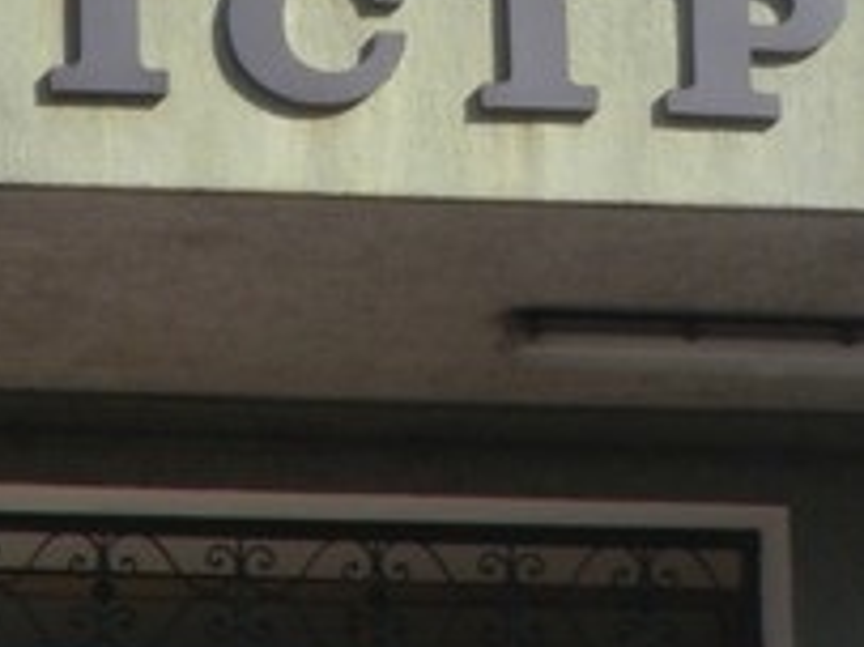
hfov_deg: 9.2
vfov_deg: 7.0
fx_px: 5313
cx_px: -136
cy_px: 230
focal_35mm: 213
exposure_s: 1/250
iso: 64
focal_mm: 6.3
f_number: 5.4
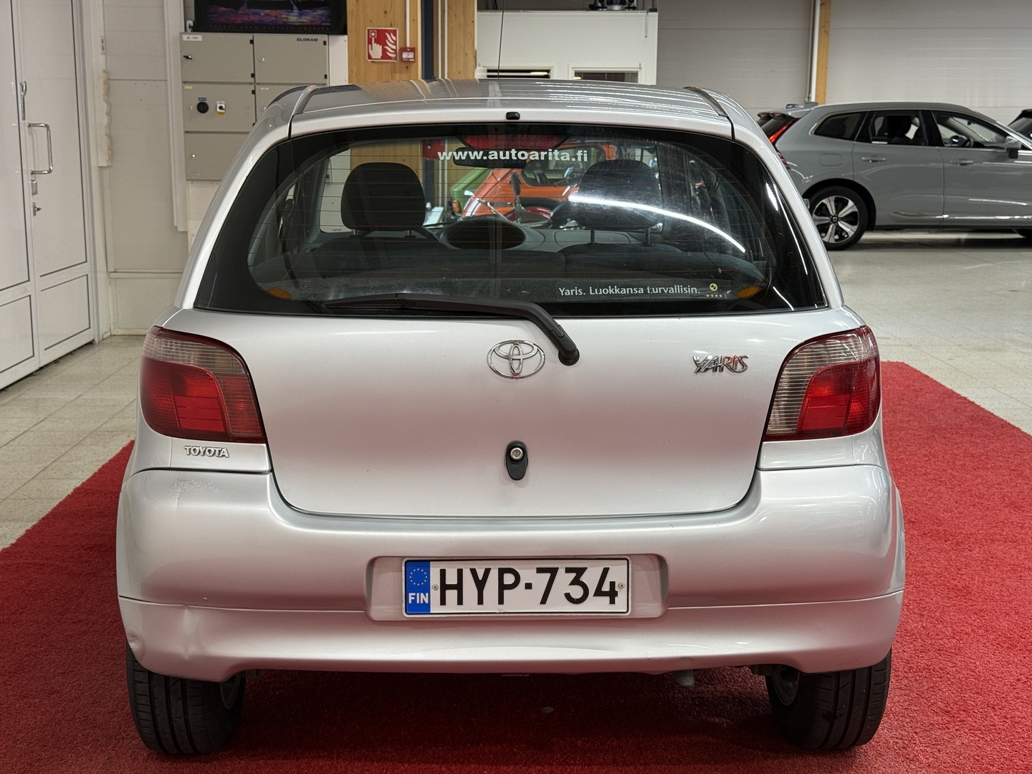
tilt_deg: -9.8
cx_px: 516
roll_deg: -0.3
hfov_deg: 39.7
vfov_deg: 30.3
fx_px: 1431
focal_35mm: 48
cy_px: 387
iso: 100
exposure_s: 1/101
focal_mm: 6.76
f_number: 1.78
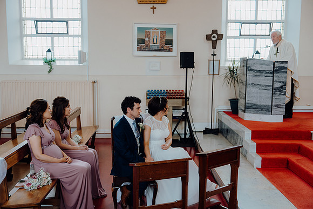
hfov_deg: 48.4
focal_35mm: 40
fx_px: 348
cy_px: 104
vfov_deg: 33.4
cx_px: 156
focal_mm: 40
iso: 400
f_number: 2.8
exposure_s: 1/200
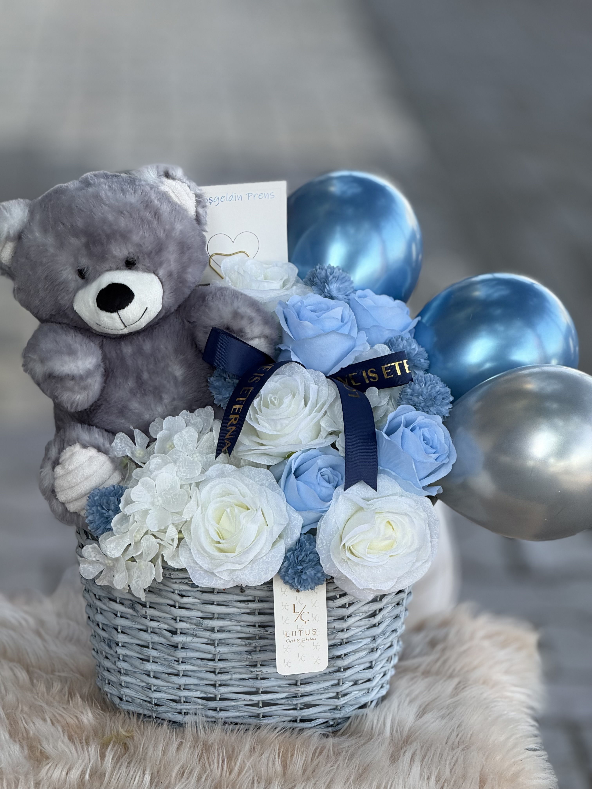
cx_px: 296
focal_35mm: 120
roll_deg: -0.9
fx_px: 2736
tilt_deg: -18.5
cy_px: 394
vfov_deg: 16.4
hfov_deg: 12.3
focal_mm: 15.66
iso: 50
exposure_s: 1/213
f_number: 2.8
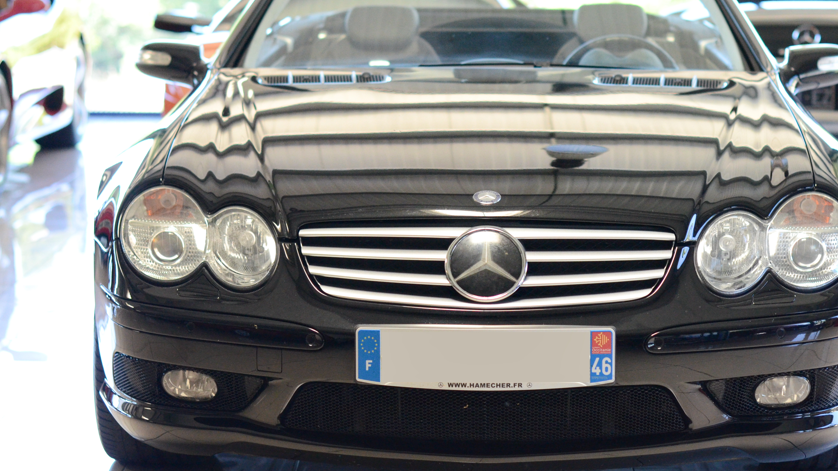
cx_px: 486
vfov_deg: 12.1
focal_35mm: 100
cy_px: 191
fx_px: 2222
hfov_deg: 21.3
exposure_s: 1/800
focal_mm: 50
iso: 1600
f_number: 2.5
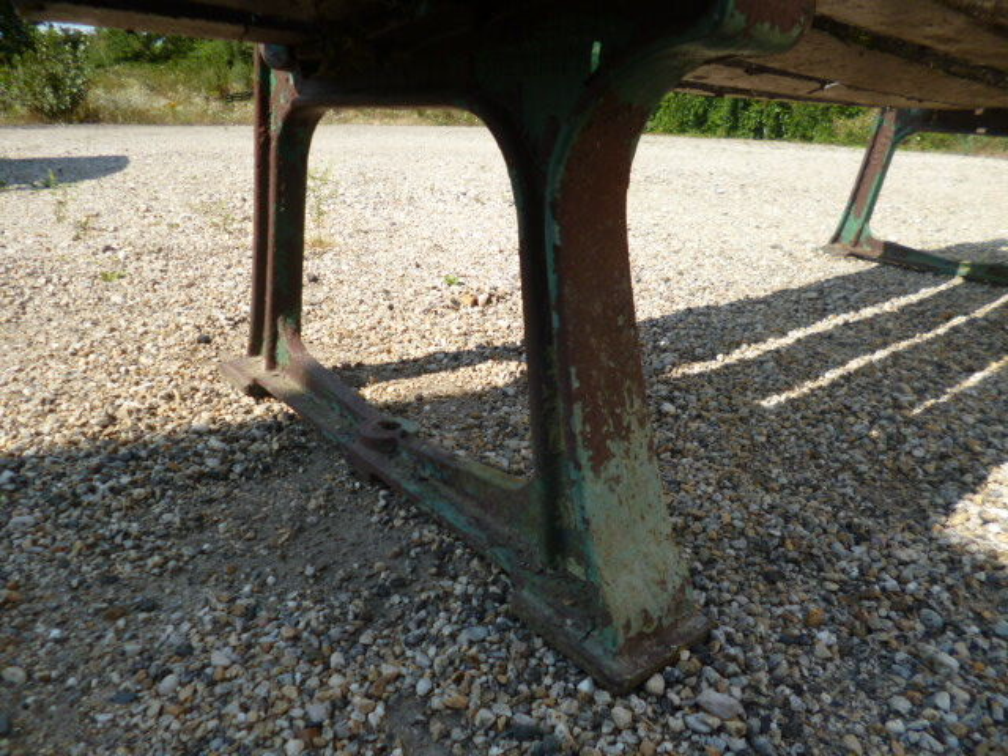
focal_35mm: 24
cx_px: 504
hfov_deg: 71.6
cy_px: 378
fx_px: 699
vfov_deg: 56.8
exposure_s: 1/800
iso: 100
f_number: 2.5
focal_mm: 4.3
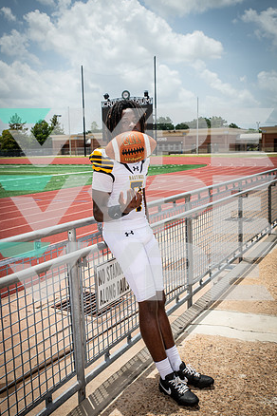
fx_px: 450
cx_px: 136
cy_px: 205
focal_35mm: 39
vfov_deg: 49.6
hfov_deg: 34.2
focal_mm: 38
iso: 100
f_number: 7.1
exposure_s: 1/500
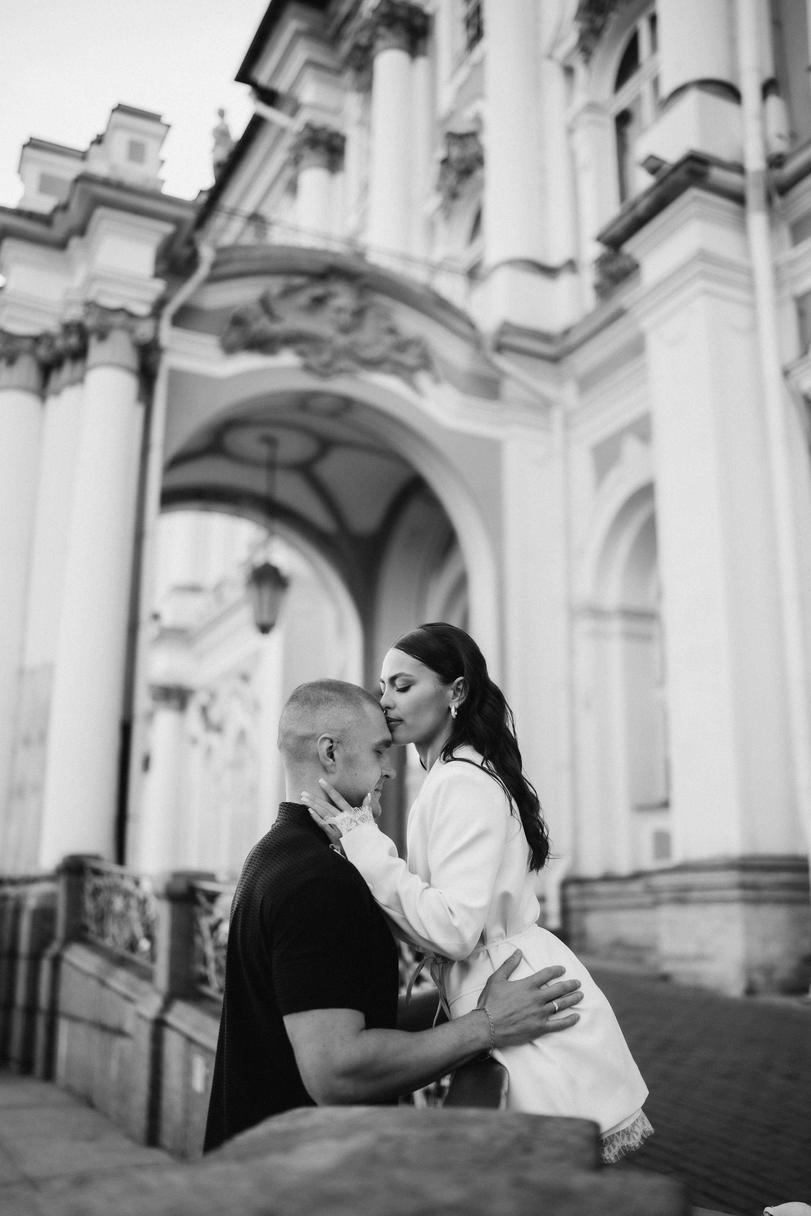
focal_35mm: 35
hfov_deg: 37.9
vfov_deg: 54.4
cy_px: 608
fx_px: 1183
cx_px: 406
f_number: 1.2
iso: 100
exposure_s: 1/250
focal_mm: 35
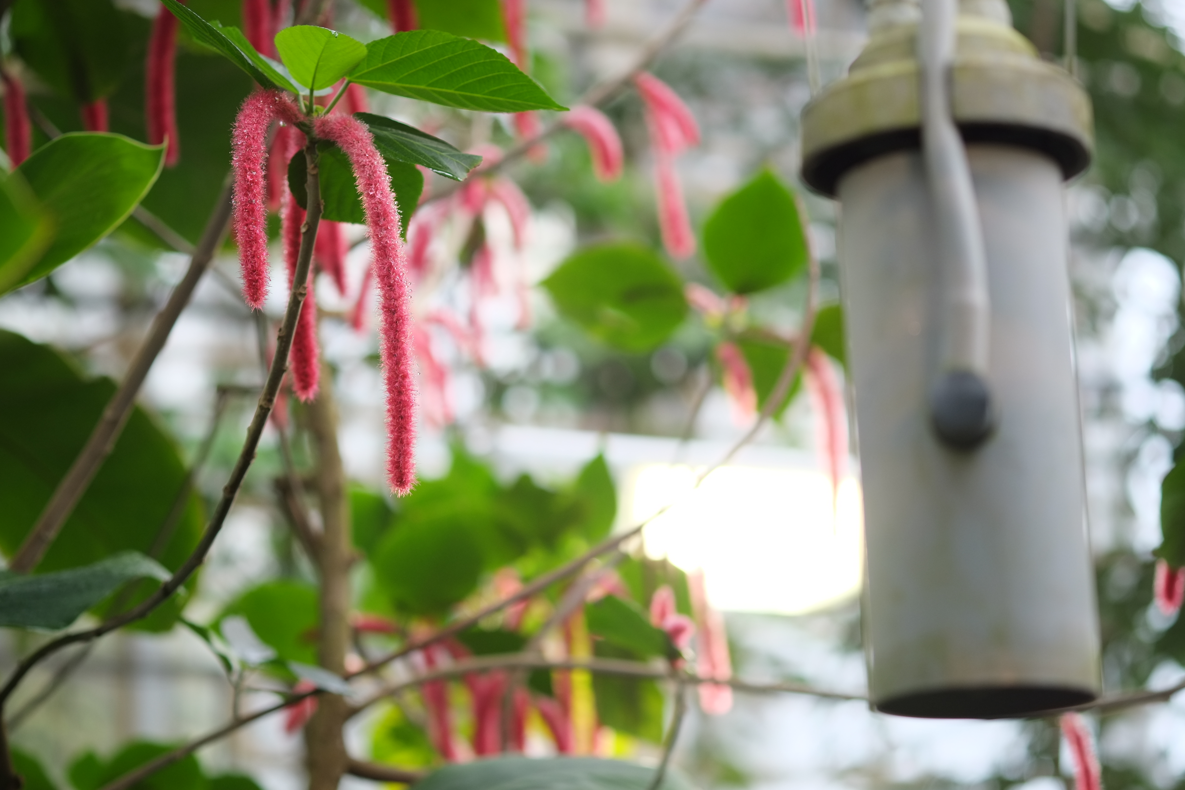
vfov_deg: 15.2
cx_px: 592
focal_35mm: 90
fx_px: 2962
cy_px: 395
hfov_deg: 22.6
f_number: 2.4
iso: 400
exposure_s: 1/320
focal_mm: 60
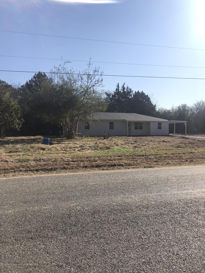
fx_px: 221
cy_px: 136
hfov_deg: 49.7
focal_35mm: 28
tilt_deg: +0.8
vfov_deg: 63.4
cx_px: 102
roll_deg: +0.4
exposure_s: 1/3247
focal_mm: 4
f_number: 1.8
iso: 20
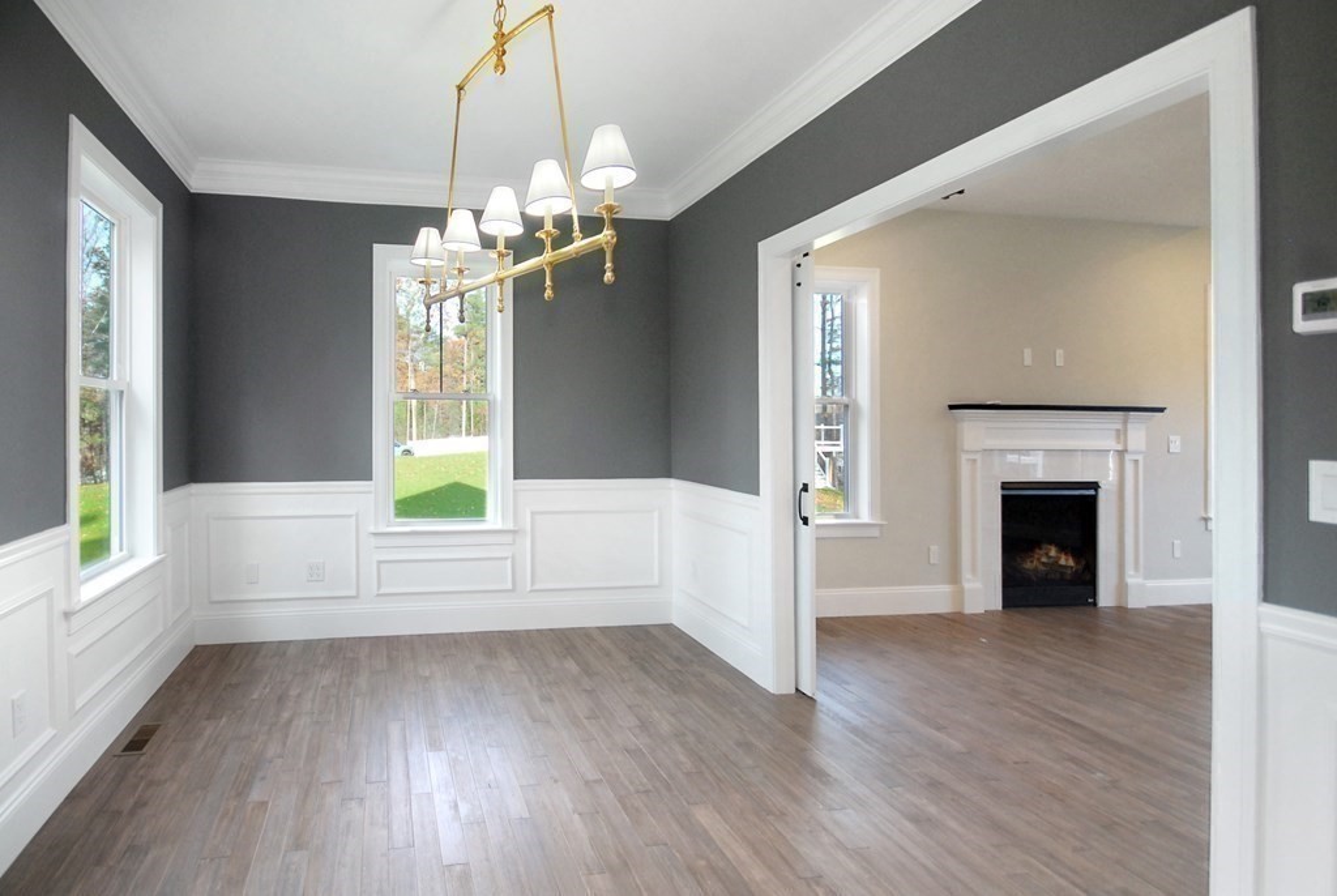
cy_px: 448
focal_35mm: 15
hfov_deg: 100.3
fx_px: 558
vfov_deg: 77.5
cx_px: 668
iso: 500
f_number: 4.5
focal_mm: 10
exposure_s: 1/40
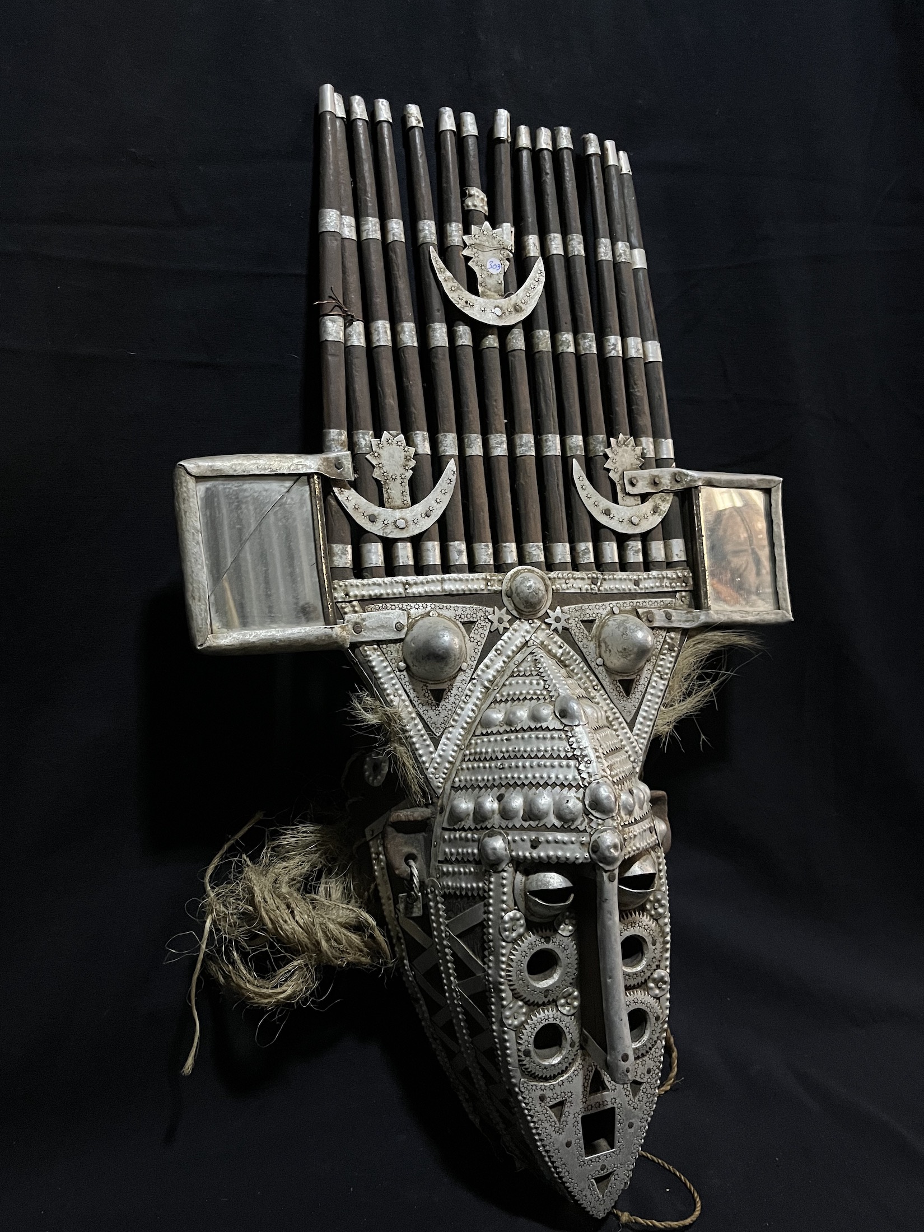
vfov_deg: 67.3
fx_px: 925
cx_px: 462
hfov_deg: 53.1
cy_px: 616
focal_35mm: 26
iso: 500
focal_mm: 5.1
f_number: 1.6
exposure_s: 1/50
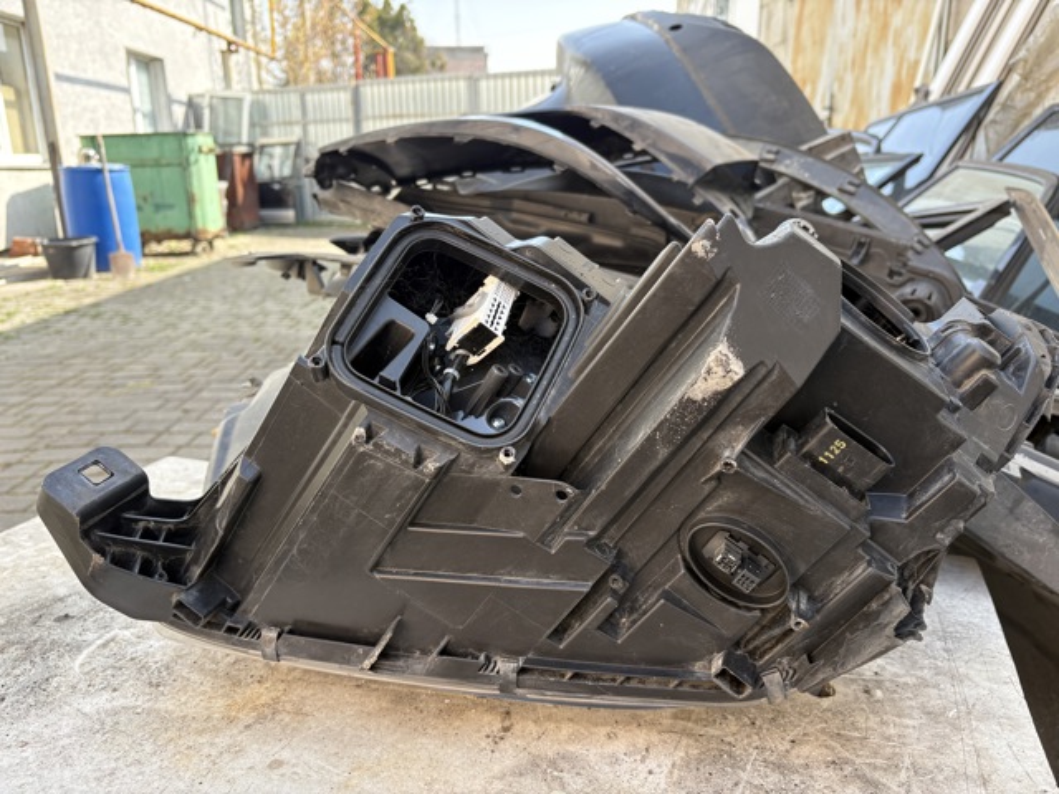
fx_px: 795
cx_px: 530
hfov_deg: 67.3
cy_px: 397
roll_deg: -1.0
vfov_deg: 53.1
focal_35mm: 26
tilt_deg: -15.7
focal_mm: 5.96
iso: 64
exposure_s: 1/399
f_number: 1.6
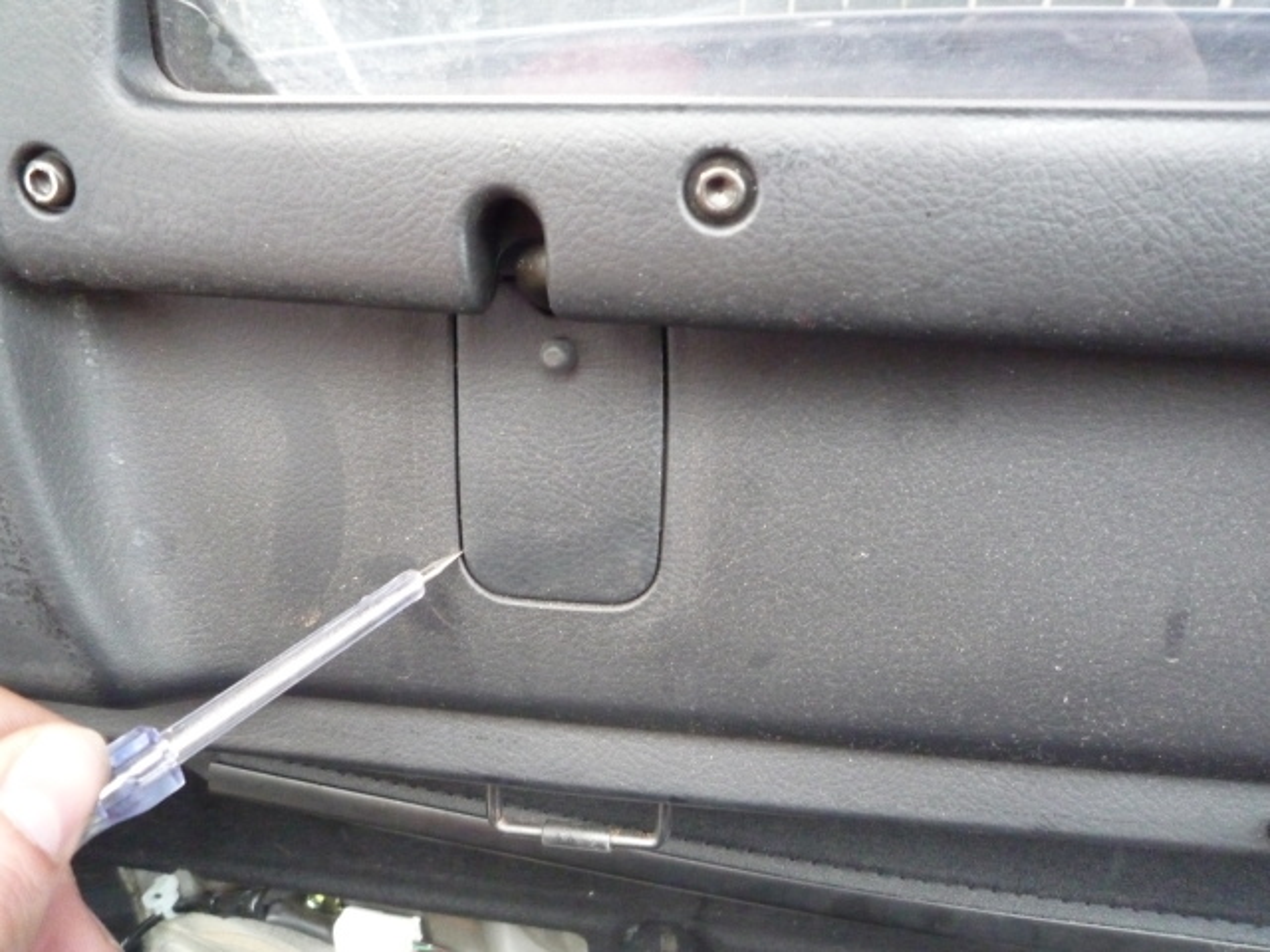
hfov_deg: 69.4
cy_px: 476
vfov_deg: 54.9
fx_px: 917
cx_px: 635
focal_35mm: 25
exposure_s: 1/60
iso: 800
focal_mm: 4.4
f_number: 2.8
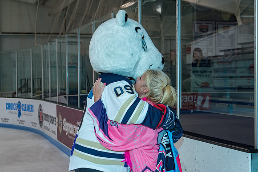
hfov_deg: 27.3
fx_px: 532
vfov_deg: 18.4
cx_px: 134
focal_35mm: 74
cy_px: 84
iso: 400
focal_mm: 44
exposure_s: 1/200
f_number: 4.5
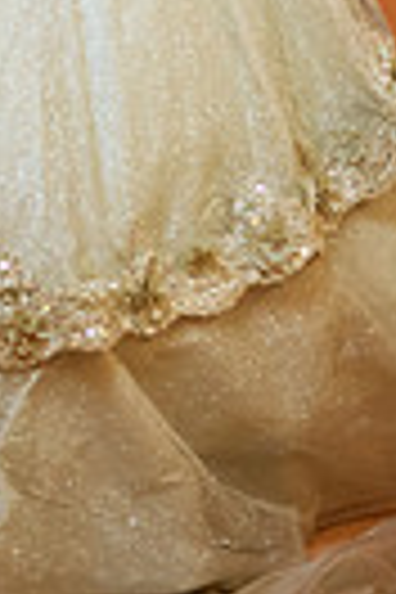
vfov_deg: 10.0
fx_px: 3250
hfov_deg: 7.0
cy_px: -405
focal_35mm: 197
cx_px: 76
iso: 3200
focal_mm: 58
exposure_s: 1/400
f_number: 1.4
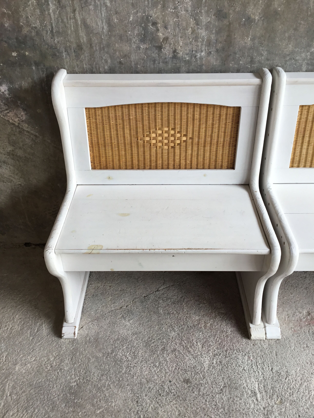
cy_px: 209
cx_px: 157
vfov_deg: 58.4
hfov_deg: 45.4
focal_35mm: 31
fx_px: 375
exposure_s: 1/60
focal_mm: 3.3
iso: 32
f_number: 2.4
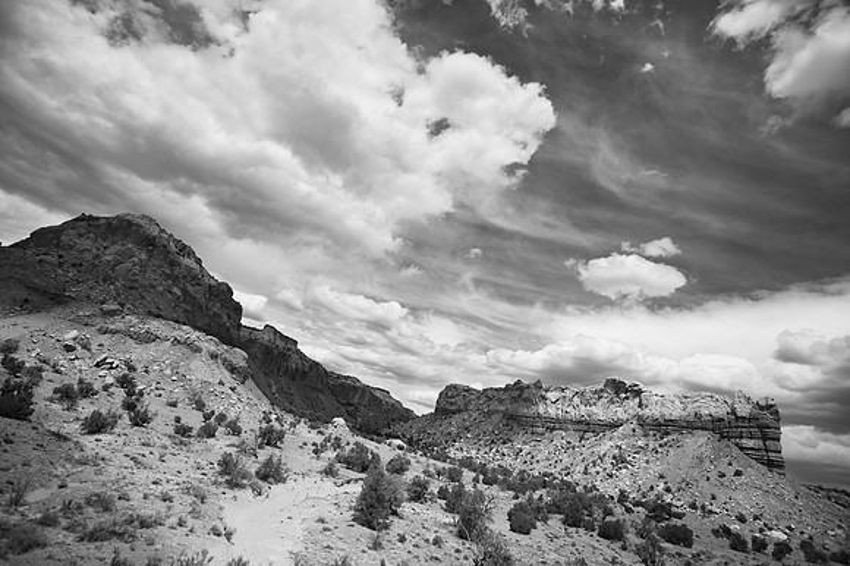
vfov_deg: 70.4
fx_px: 401
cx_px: 425
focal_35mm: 17
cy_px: 283
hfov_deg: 93.3
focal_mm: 17
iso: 200
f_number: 4.5
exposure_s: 1/2500
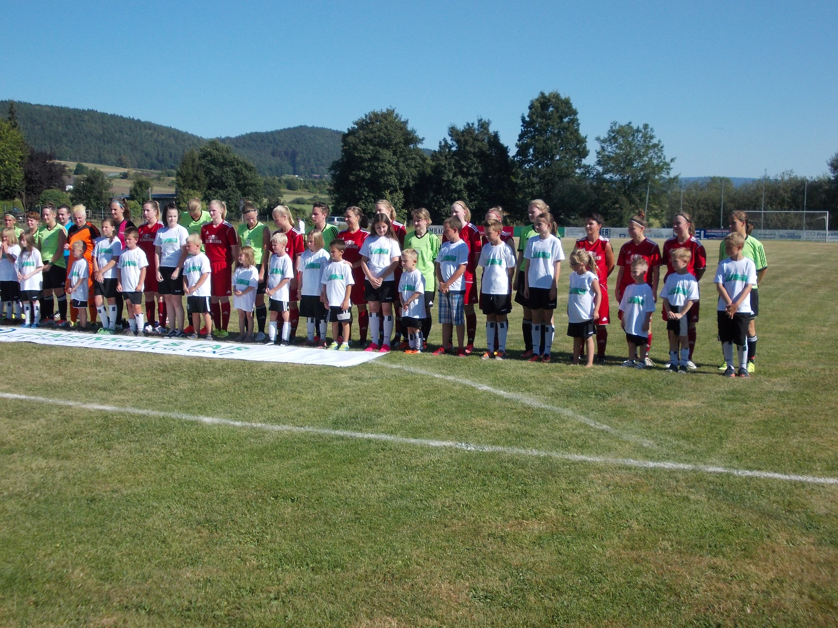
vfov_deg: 33.6
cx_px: 419
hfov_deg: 43.9
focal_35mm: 43
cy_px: 314
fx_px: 1041
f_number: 6.5
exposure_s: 1/200
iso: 80
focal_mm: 6.1
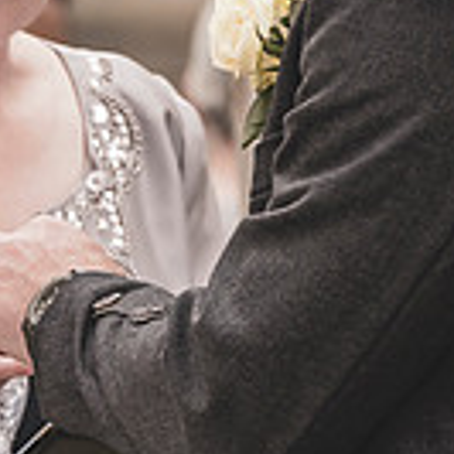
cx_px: -69
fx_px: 12345
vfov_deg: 2.1
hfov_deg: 2.1
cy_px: 304
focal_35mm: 832
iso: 250
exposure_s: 1/320
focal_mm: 200
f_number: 5.6
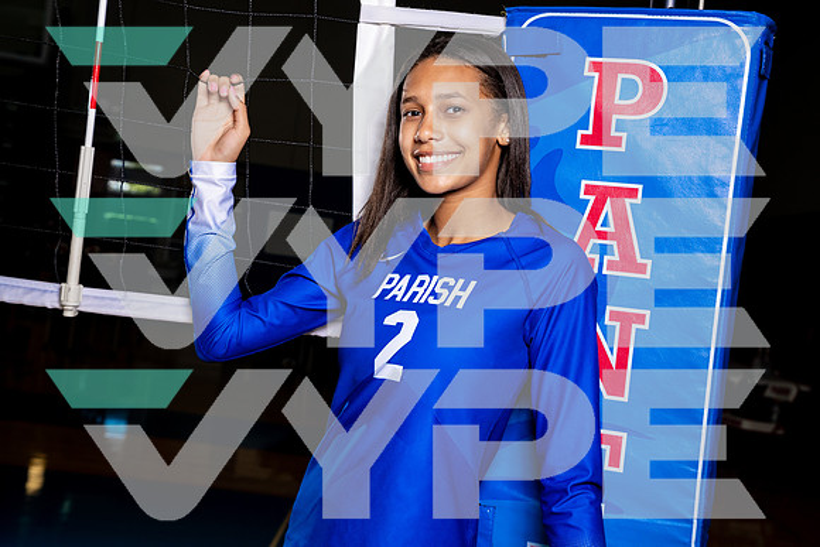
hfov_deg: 31.4
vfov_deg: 21.3
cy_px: 274
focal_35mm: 64
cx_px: 410
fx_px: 1458
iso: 400
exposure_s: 1/250
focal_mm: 64
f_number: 8
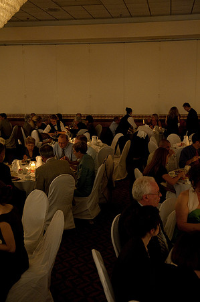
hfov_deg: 28.0
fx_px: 401
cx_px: 100
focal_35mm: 48
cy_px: 151
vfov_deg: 41.2
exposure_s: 1/40
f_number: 4
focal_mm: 48
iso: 3200
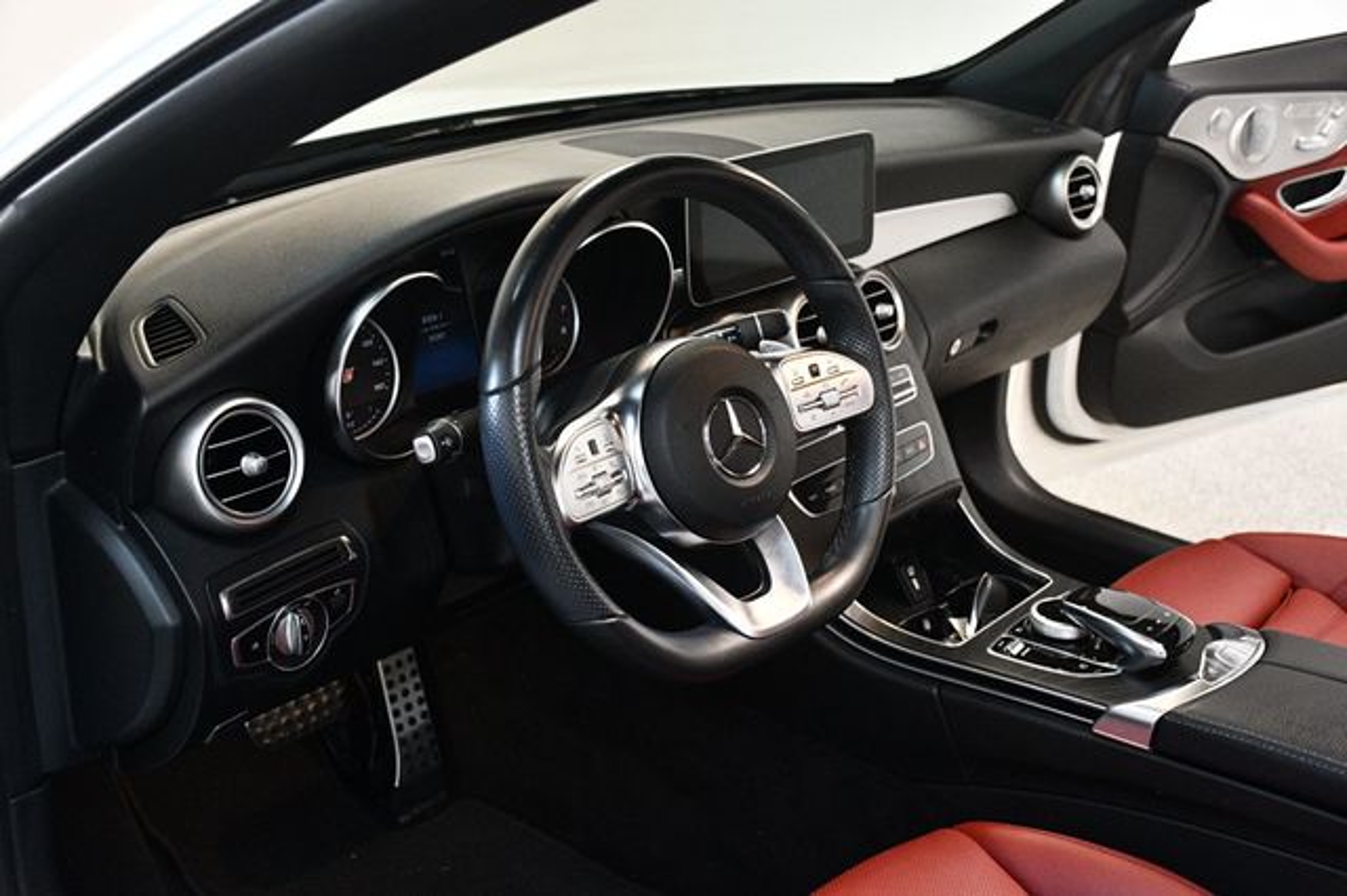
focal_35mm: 39
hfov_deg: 49.6
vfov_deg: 34.2
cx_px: 674
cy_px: 448
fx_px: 1458
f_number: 3.8
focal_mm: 26
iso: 3200
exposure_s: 1/80
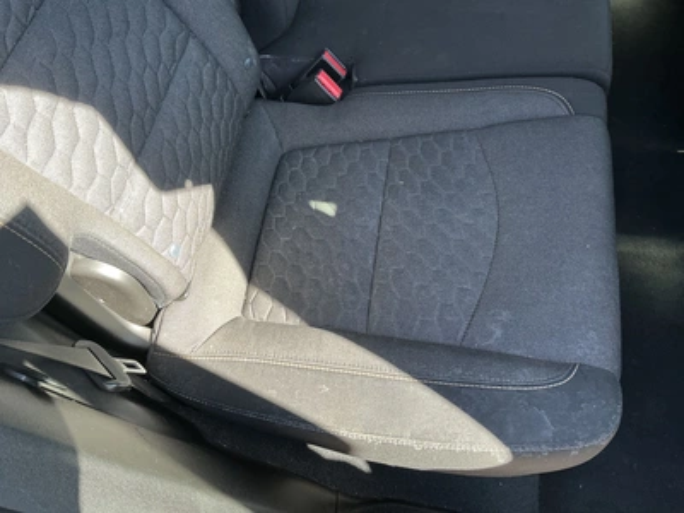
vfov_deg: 49.7
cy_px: 256
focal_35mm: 28
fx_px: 553
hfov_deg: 63.4
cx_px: 342
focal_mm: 3
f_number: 1.8
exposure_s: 1/122
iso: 40
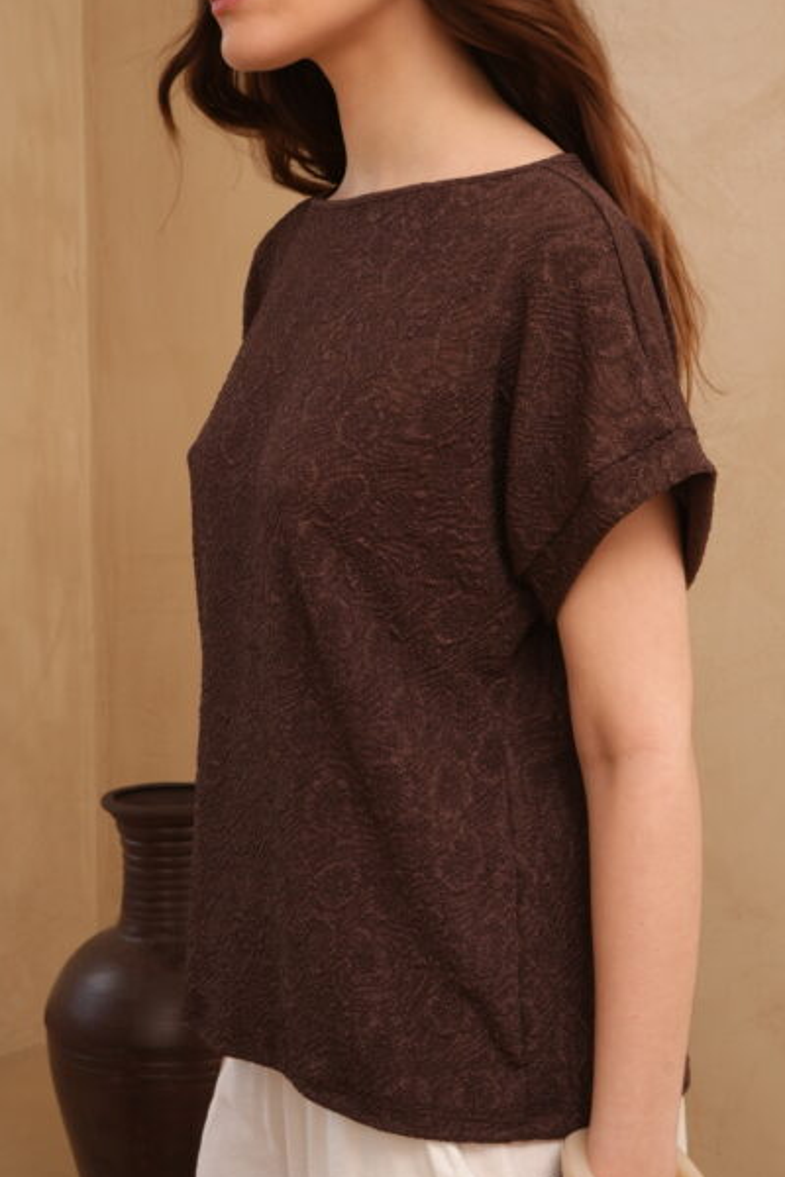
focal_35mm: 75
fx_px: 2453
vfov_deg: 27.0
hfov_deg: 18.2
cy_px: 516
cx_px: 416
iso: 640
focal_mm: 50
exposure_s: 1/125
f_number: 11
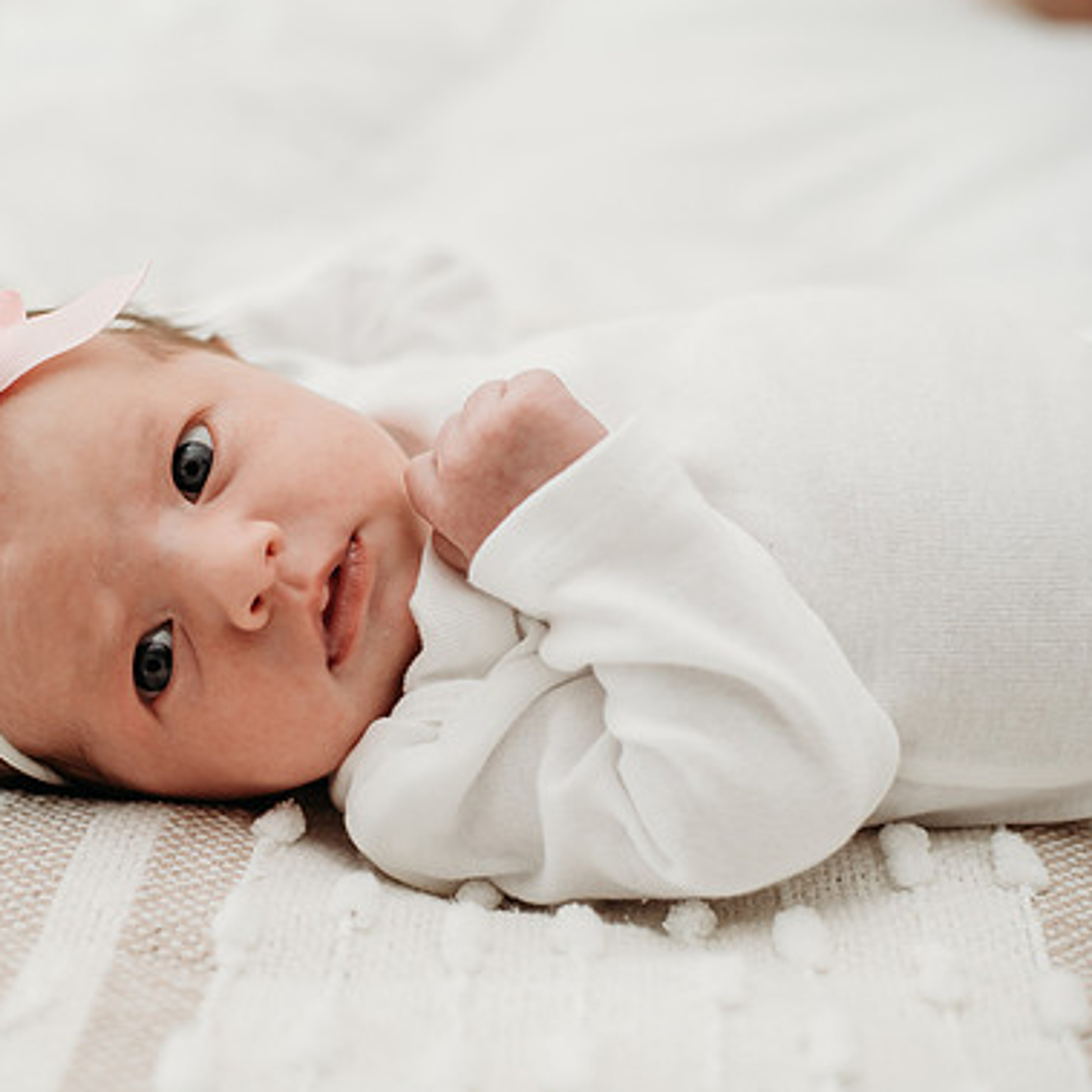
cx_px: 349
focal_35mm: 65
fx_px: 2320
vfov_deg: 26.5
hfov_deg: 26.3
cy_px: 540
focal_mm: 50
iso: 400
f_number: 2.5
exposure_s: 1/200
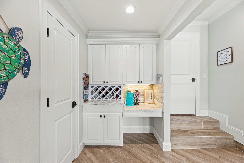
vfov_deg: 81.2
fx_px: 95
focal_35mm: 14
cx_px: 122
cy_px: 82
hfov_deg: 104.2
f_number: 8
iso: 800
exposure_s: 1/20
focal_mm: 14
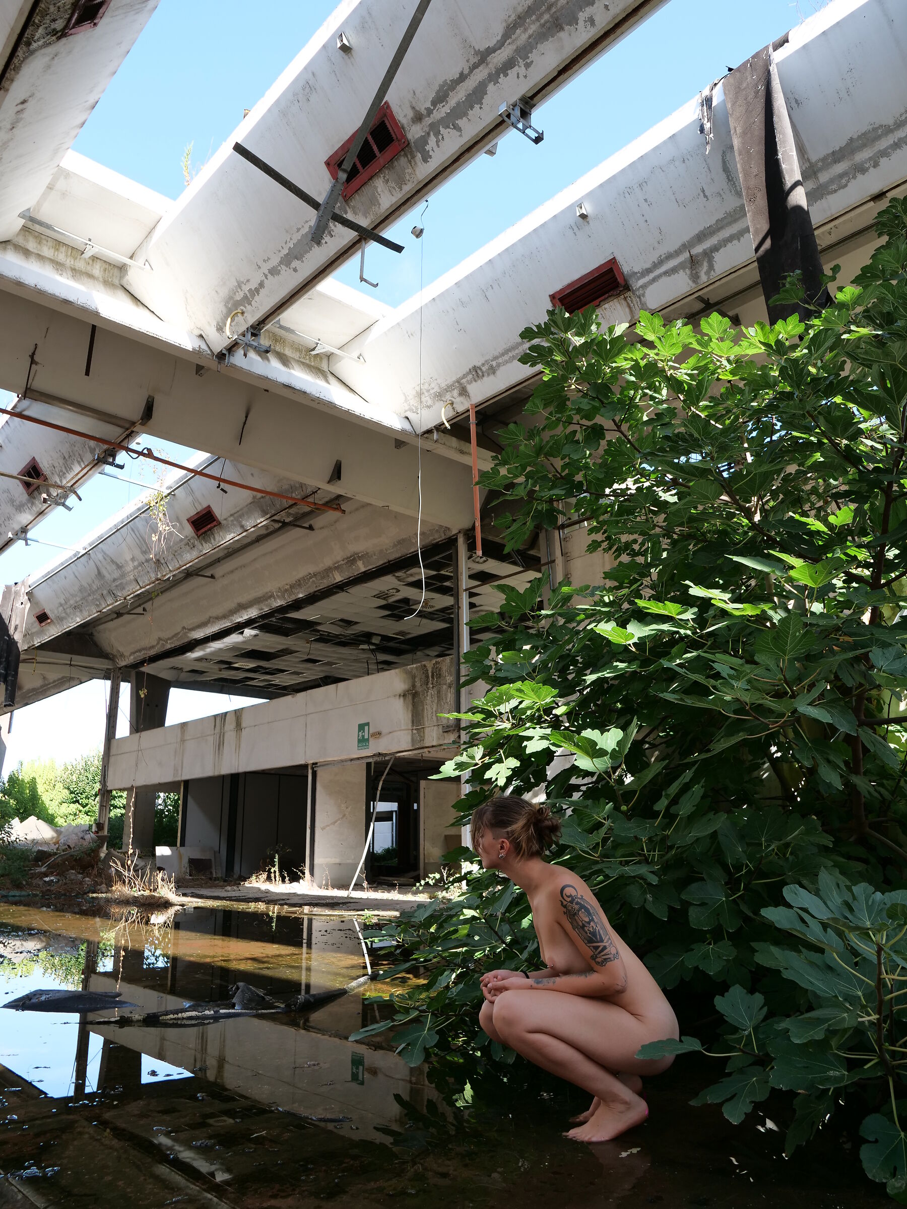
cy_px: 604
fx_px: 838
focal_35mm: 24
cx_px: 454
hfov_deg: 56.8
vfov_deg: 71.6
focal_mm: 12
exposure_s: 1/250
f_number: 4
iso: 200
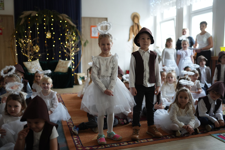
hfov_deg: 54.4
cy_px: 75
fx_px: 219
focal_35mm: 35
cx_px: 112
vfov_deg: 37.9
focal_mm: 35
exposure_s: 1/200
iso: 800
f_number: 1.4
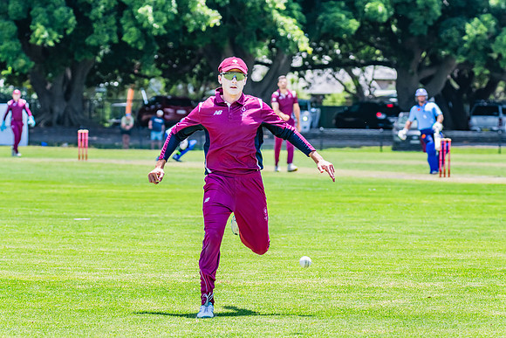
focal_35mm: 243
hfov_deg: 8.5
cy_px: 169
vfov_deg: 5.7
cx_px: 252
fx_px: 3420
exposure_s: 1/1000
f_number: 9
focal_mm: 240
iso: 800
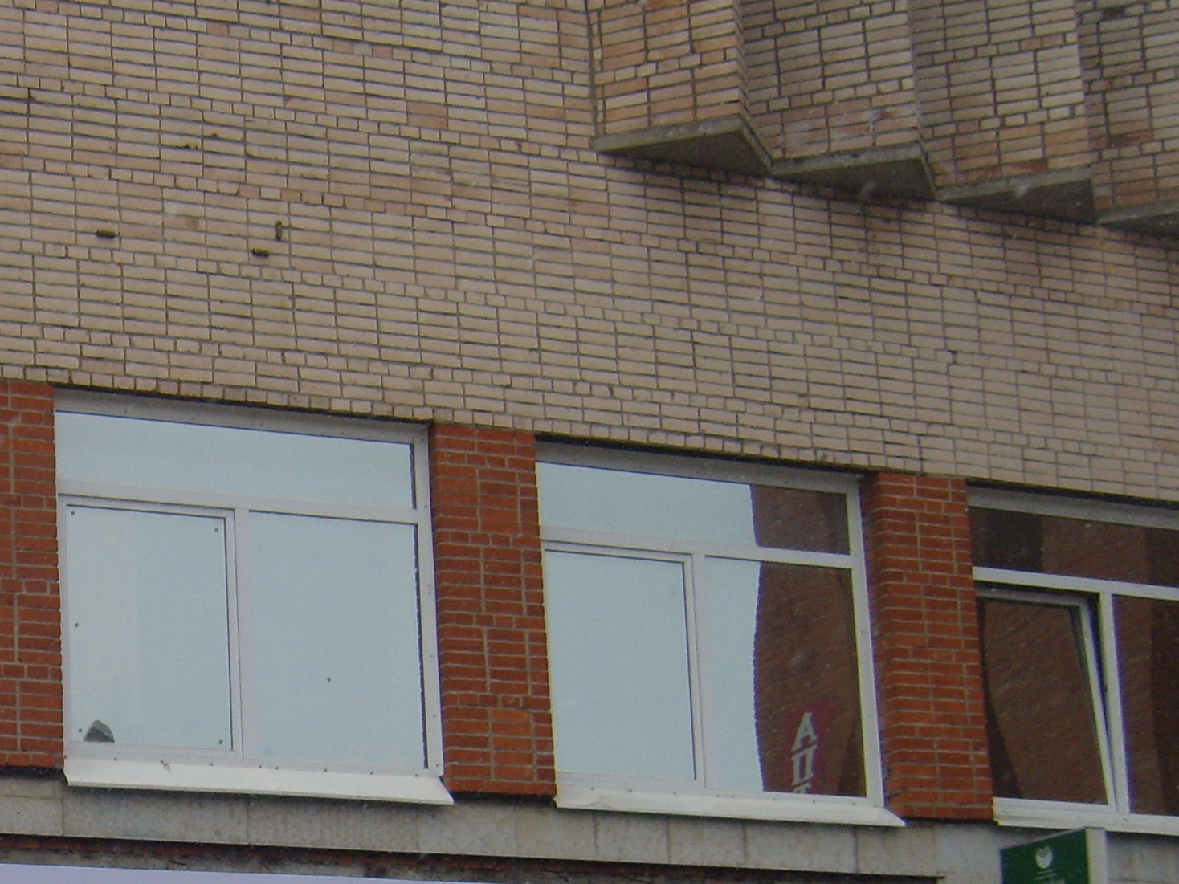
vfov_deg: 16.5
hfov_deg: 21.4
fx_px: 2963
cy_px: 931
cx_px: -114
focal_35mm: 87
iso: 80
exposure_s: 1/350
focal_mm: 7.4
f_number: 2.8
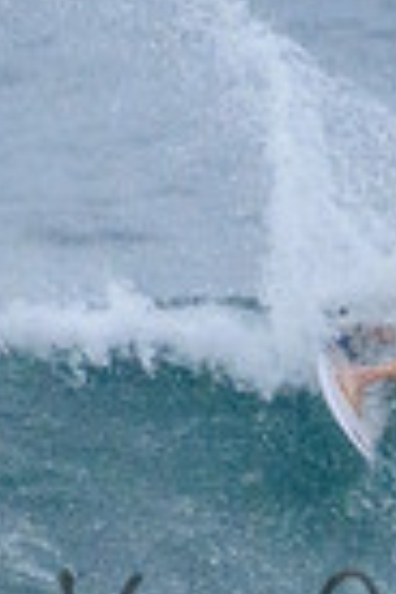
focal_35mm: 4607
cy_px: 462
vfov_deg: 0.4
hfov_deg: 0.3
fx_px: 76010
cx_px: 611
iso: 3200
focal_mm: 800
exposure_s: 1/2000
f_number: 11
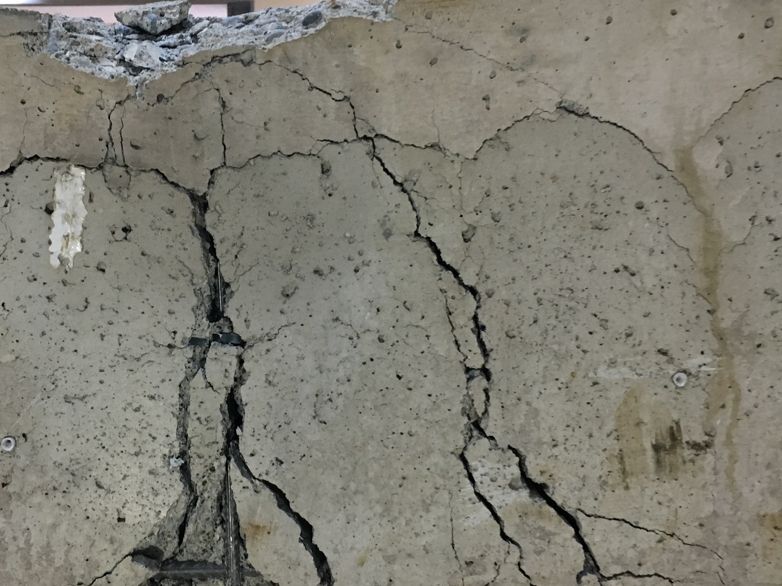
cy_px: 296
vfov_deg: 31.5
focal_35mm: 46
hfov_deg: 40.8
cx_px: 276
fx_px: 1039
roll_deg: +1.4
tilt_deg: -3.2
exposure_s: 1/33
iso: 200
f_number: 2.2
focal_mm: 4.15
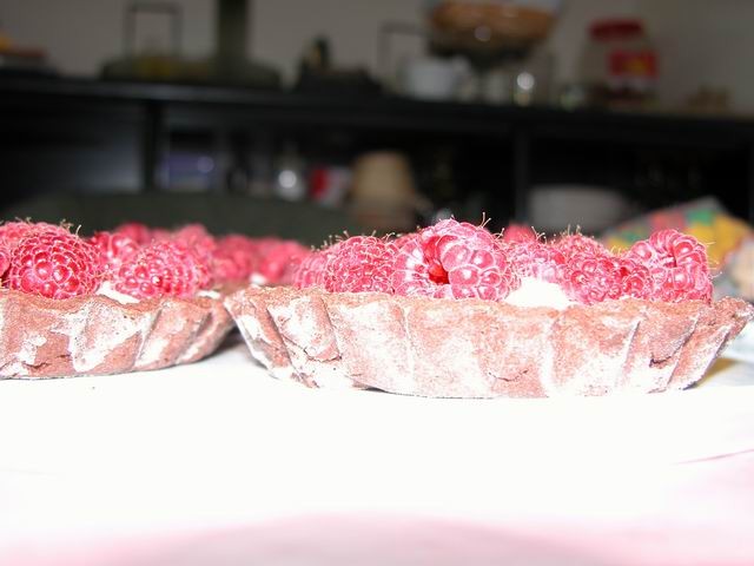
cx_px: 377
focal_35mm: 42
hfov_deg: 44.8
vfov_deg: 34.3
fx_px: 915
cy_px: 283
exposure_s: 1/60
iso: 100
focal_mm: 10.7
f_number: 2.9
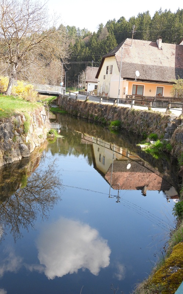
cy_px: 147
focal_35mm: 46
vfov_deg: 43.5
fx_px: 367
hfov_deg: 28.0
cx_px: 98
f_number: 3.2
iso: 100
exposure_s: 1/400
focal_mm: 7.7
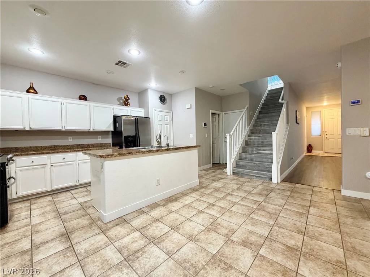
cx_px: 185
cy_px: 138
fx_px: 150
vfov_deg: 85.7
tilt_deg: -1.3
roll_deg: +1.4
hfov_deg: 102.1
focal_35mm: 14
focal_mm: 2.22
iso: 400
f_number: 2.2
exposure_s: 1/60
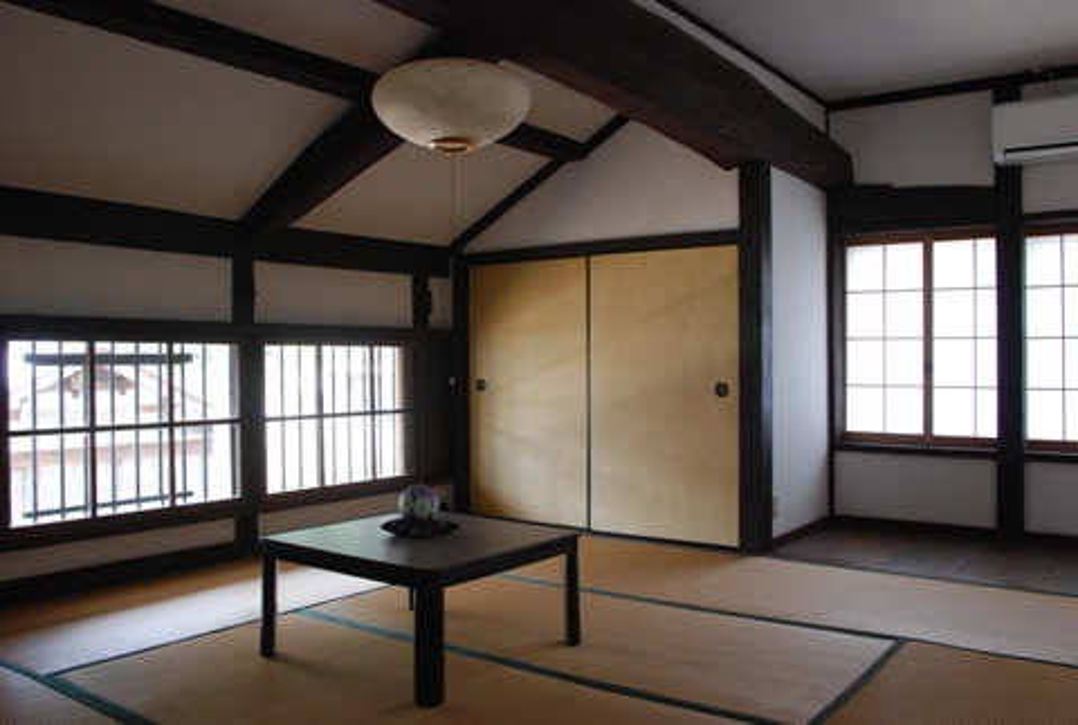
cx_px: 539
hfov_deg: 61.8
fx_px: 901
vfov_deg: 43.9
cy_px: 362
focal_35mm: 30
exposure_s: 1/40
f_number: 5.6
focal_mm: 20
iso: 320
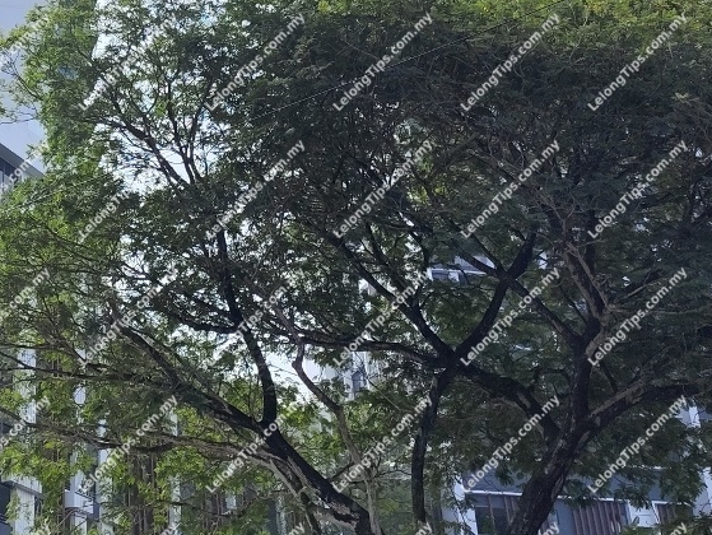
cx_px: 132
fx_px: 1276
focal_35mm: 62
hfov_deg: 30.4
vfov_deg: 22.4
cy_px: -46
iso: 50
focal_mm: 6.19
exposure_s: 1/1442
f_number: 1.65
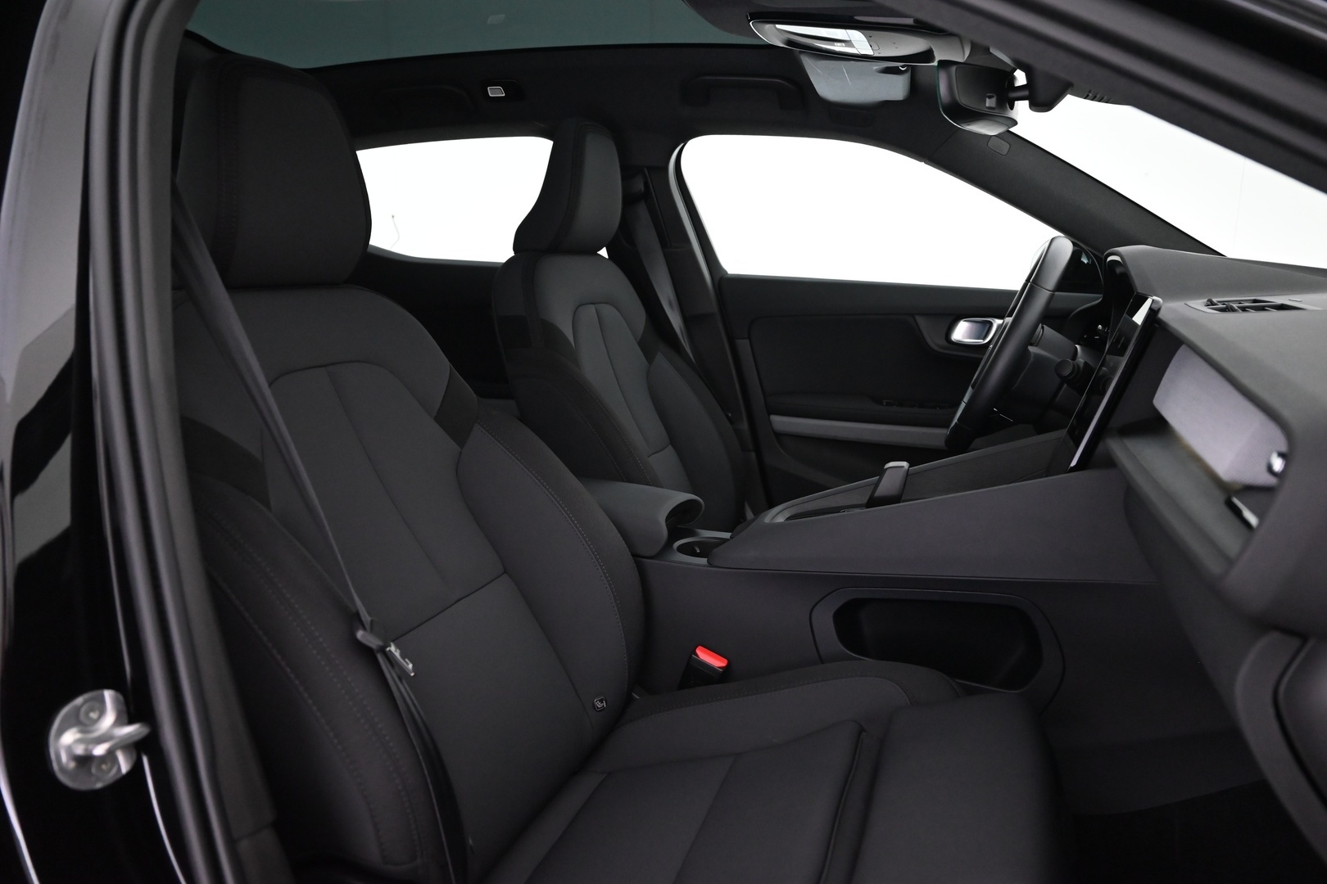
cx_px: 664
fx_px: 885
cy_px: 442
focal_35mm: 24
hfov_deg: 73.7
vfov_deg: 53.1
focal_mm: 24
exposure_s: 1/60
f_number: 4
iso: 4000
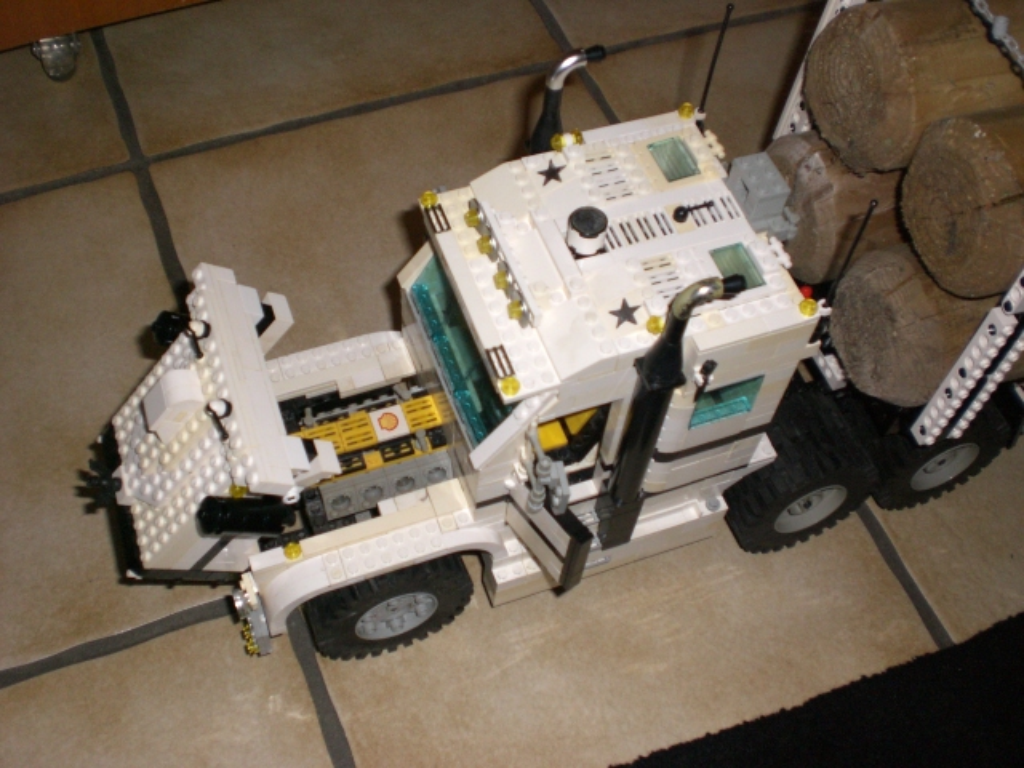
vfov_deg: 37.7
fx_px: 1124
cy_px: 384
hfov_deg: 49.0
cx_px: 512
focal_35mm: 38
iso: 200
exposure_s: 1/60
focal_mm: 6.3
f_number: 3.1
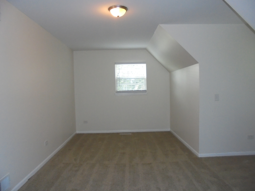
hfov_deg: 67.3
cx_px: 128
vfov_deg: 53.1
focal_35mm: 26
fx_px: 192
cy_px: 96
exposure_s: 1/30
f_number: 3.5
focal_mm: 4.6
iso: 400
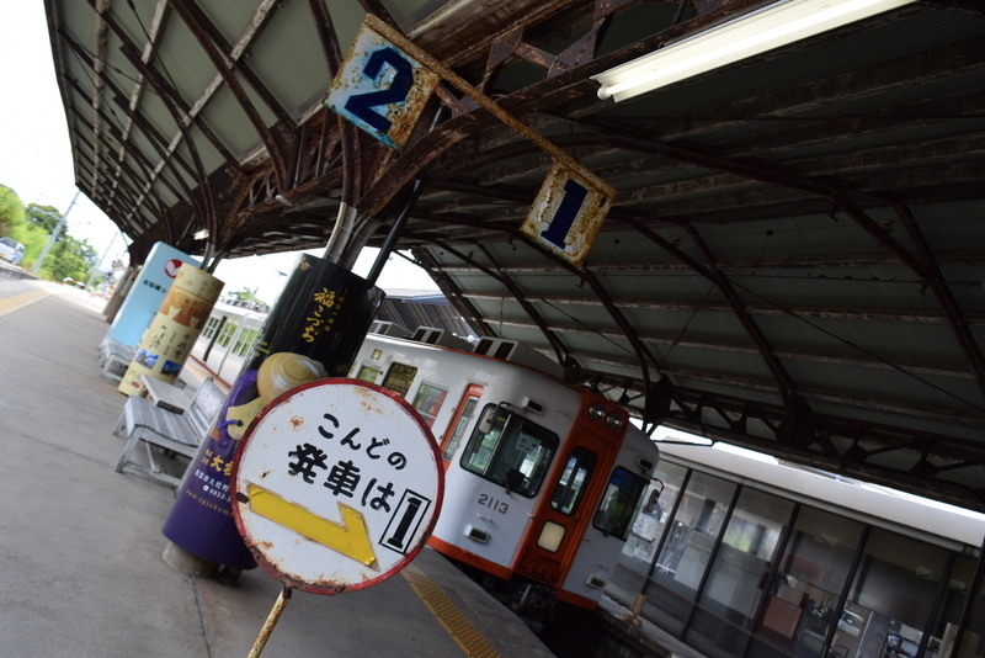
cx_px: 492
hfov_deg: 67.4
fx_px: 739
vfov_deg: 48.0
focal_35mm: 27
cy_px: 329
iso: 100
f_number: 5.6
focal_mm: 18
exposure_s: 1/125
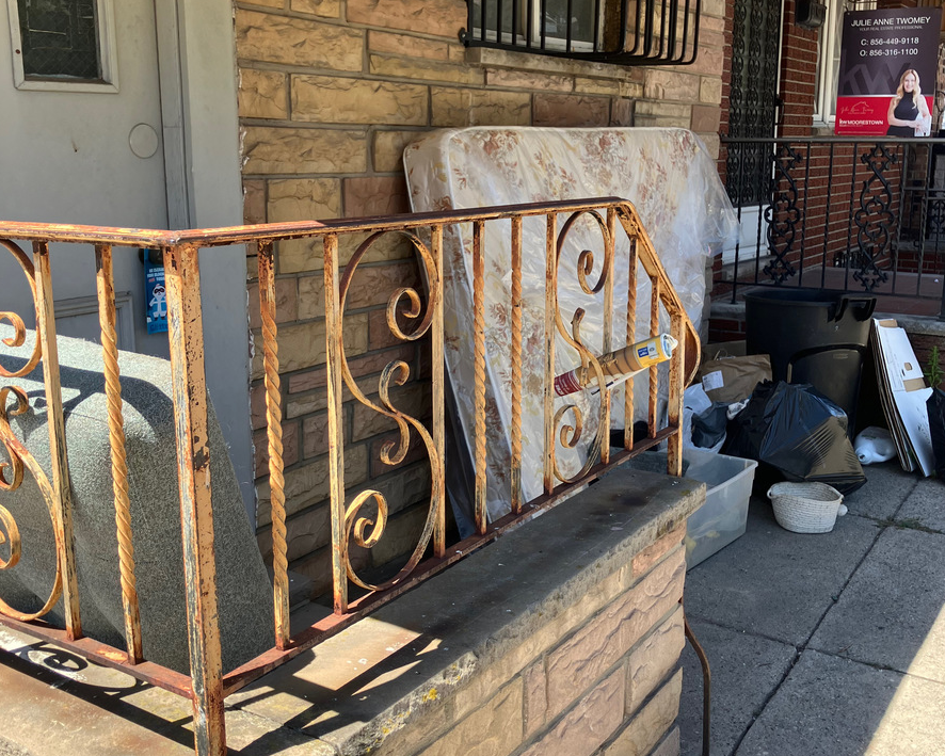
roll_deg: +0.5
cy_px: 369
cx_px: 475
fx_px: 1035
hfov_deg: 49.1
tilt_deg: -11.3
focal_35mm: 37
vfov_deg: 40.1
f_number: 1.8
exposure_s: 1/546
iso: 32
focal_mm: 3.99
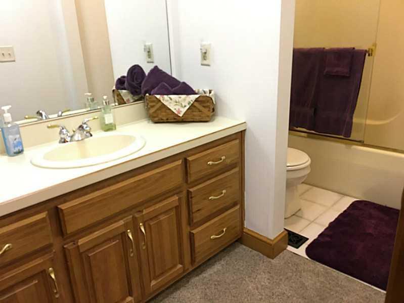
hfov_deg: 61.7
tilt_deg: -19.5
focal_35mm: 29
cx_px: 202
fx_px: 338
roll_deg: +2.1
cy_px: 152
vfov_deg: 48.2
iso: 80
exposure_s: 1/10
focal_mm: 4.15
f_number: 2.2
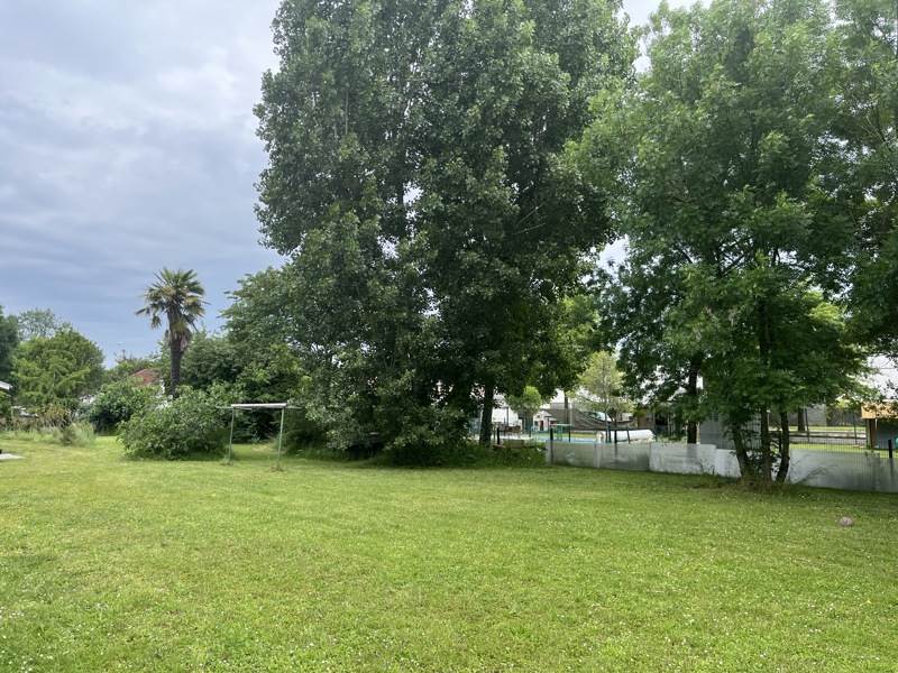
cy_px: 336
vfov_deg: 53.1
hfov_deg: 67.3
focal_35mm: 26
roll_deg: +0.8
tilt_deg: +6.0
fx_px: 674
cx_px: 449
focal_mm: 5.1
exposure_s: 1/1389
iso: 50
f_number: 1.6
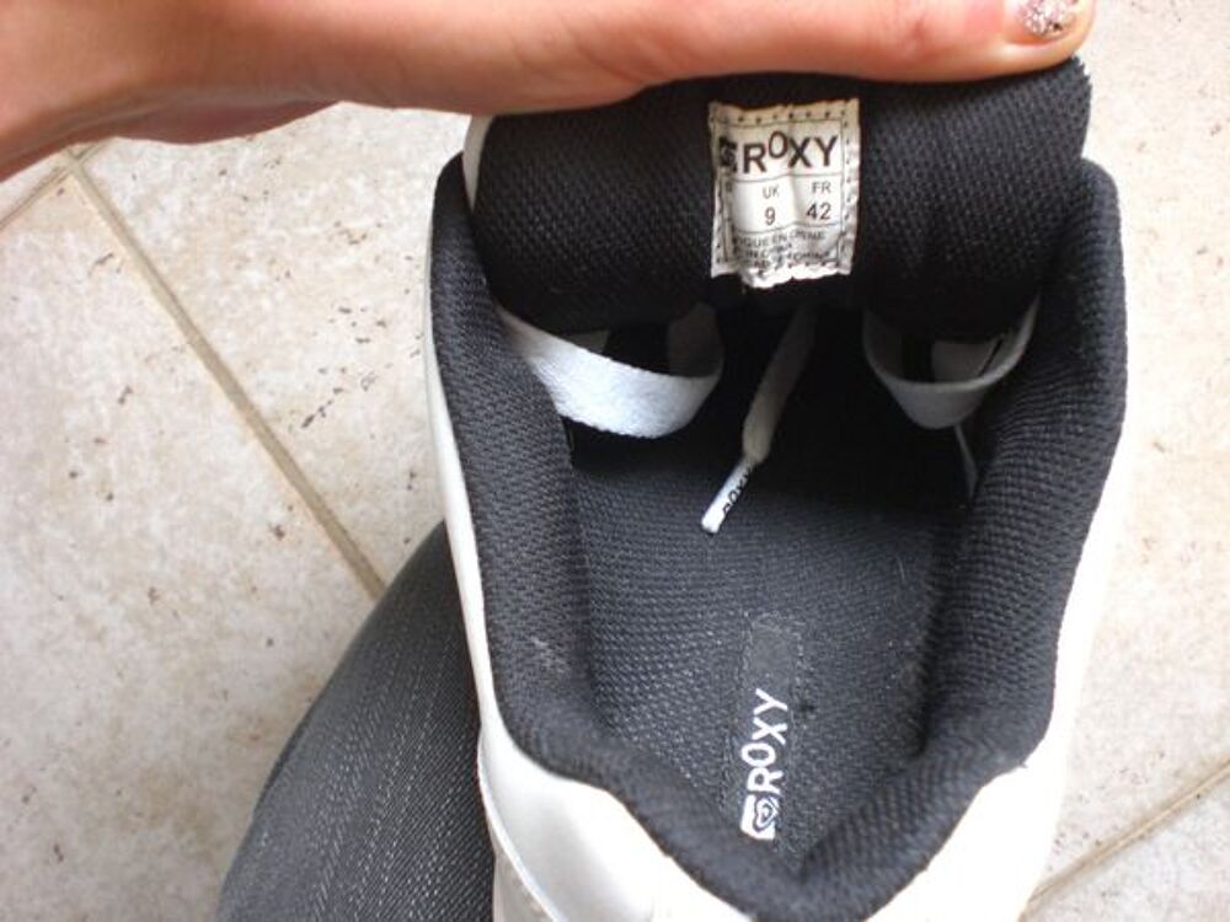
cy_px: 461
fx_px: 1350
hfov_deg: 49.0
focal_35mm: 38
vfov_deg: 37.7
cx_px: 615
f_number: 3.1
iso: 200
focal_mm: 6.3
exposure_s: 1/125
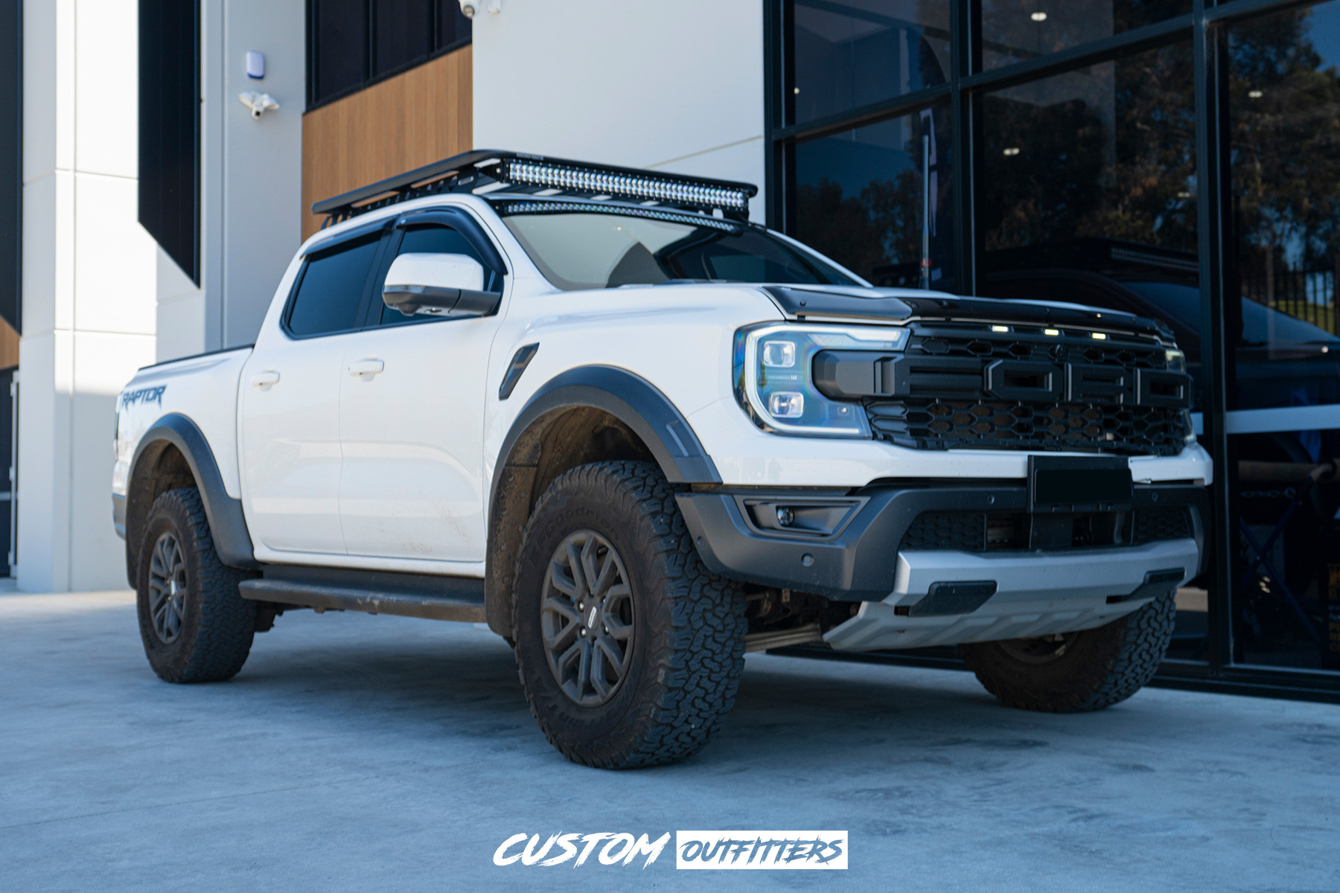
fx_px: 1265
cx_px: 670
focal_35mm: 34
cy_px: 446
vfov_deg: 38.9
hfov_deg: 55.8
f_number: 4.5
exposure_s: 1/80
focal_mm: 34
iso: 100
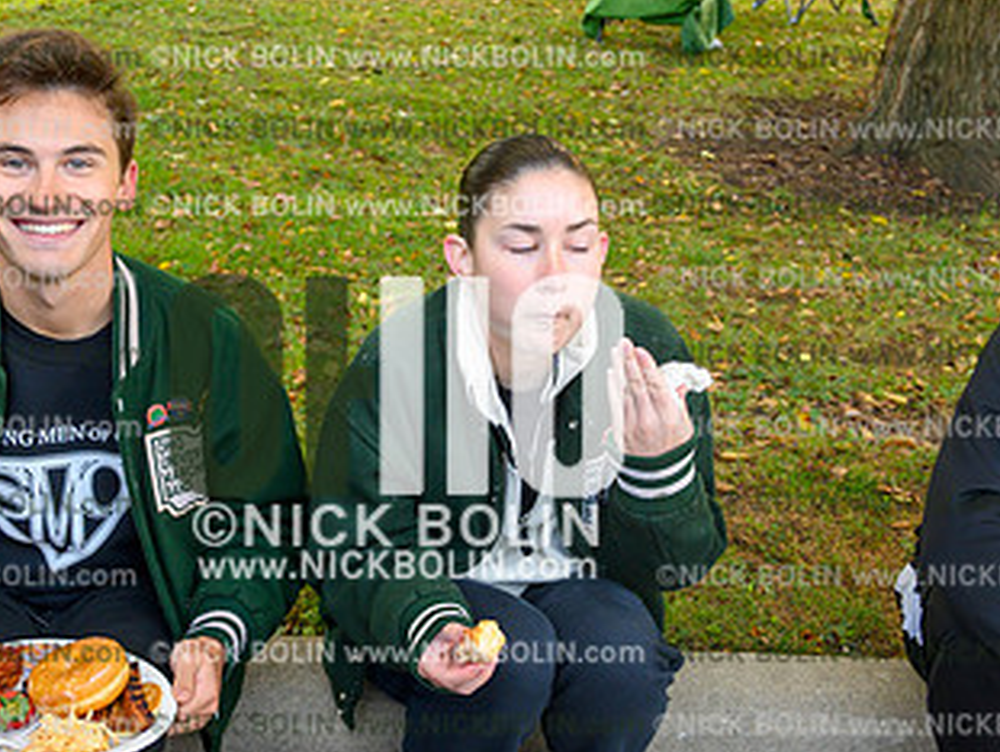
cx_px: 395
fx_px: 1475
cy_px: 427
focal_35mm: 51
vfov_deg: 28.6
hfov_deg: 37.3
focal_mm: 28.5
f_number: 5
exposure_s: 1/400
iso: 2500
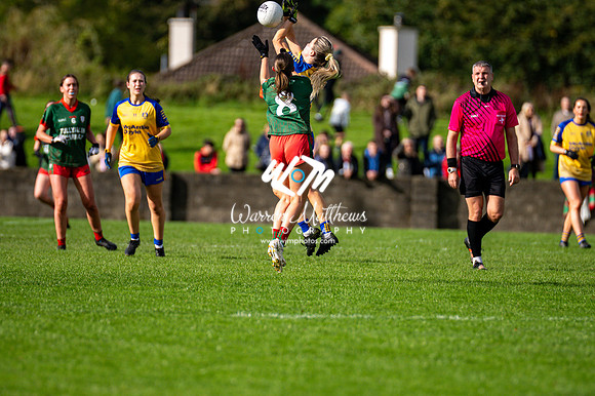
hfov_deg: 4.6
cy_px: 198
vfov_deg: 3.1
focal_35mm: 450
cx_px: 298
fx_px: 7433
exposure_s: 1/5000
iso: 320
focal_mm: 300
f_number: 2.8
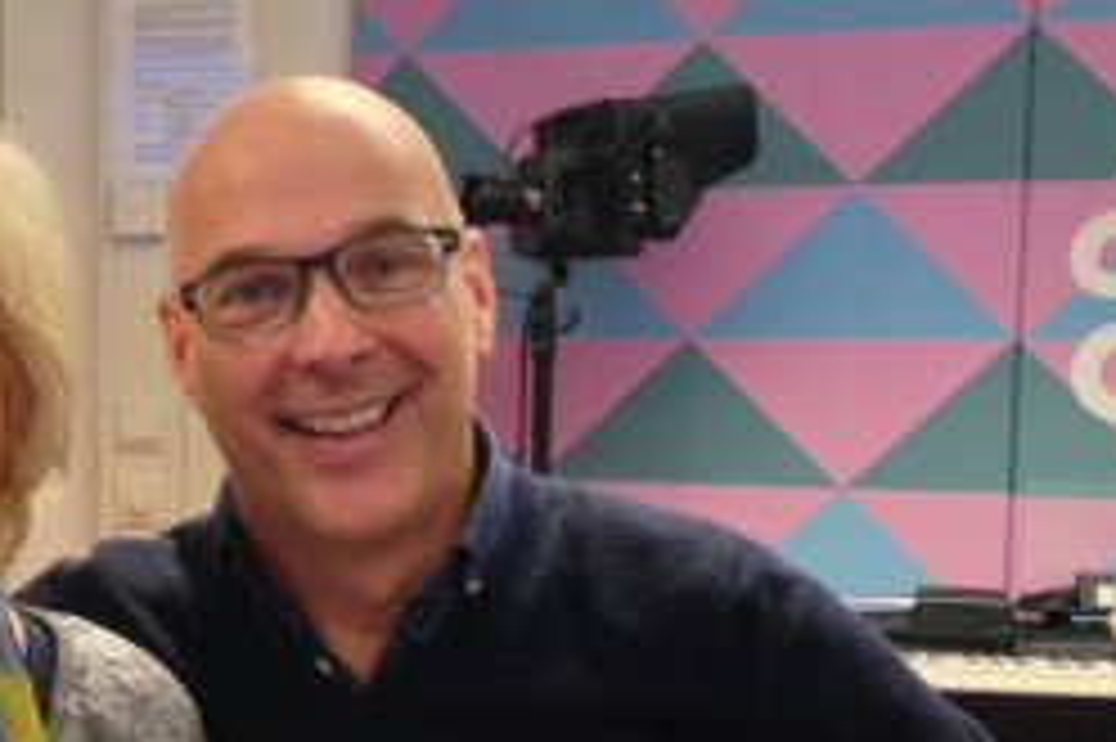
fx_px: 2138
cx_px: 104
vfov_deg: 19.7
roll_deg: +0.0
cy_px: 483
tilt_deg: -5.3
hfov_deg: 28.1
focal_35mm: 69
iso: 400
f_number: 2.4
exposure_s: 1/20
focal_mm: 4.12
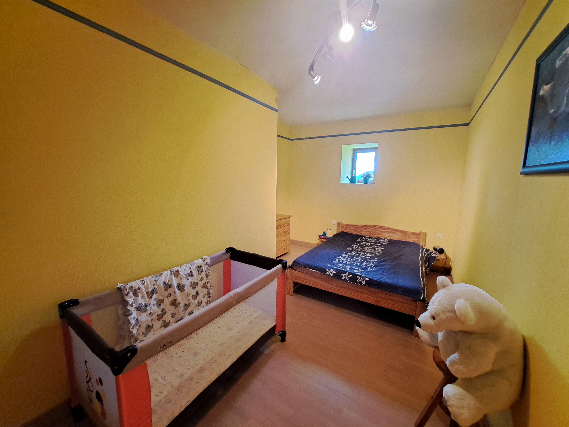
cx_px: 284
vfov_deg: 89.9
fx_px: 214
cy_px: 214
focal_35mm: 13
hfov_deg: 106.2
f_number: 2.2
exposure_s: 1/25
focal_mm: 1.74
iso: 250
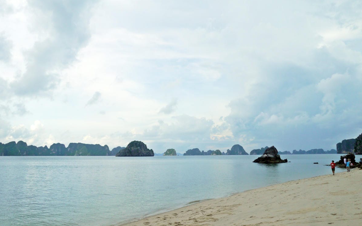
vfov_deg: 41.8
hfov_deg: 62.9
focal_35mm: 30
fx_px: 296
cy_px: 107
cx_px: 182
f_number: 8
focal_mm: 14
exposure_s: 1/640
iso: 160
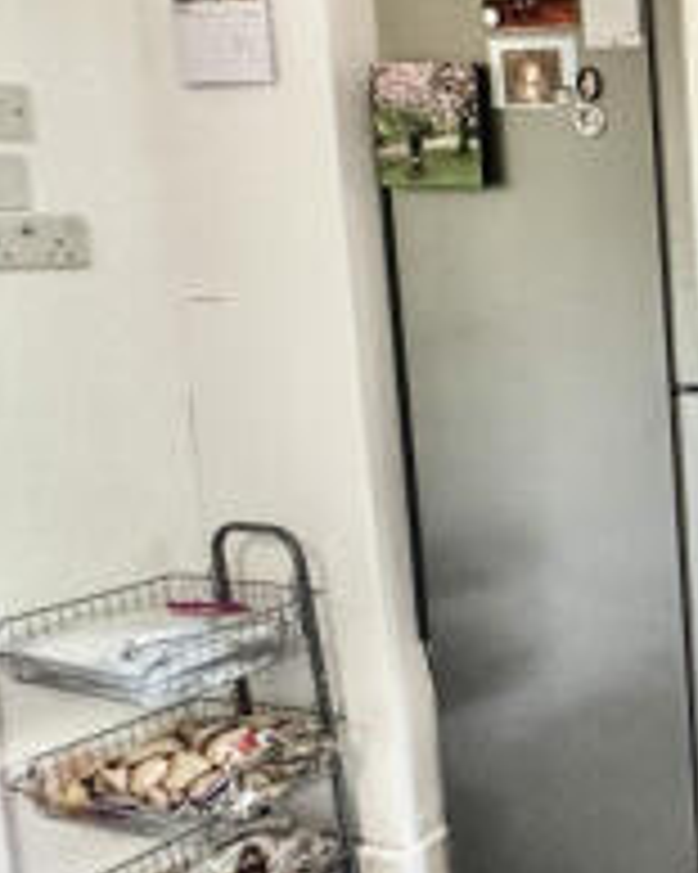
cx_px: 1299
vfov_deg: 44.4
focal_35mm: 41
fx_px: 1060
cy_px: 322
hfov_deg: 21.2
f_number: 2.2
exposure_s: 1/100
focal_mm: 2.22
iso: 320
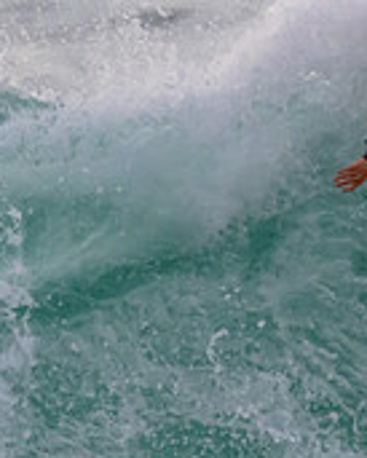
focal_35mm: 2545
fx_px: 34523
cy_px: 154
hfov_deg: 0.6
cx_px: 678
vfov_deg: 0.8
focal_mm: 800
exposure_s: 1/2000
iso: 6400
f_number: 11
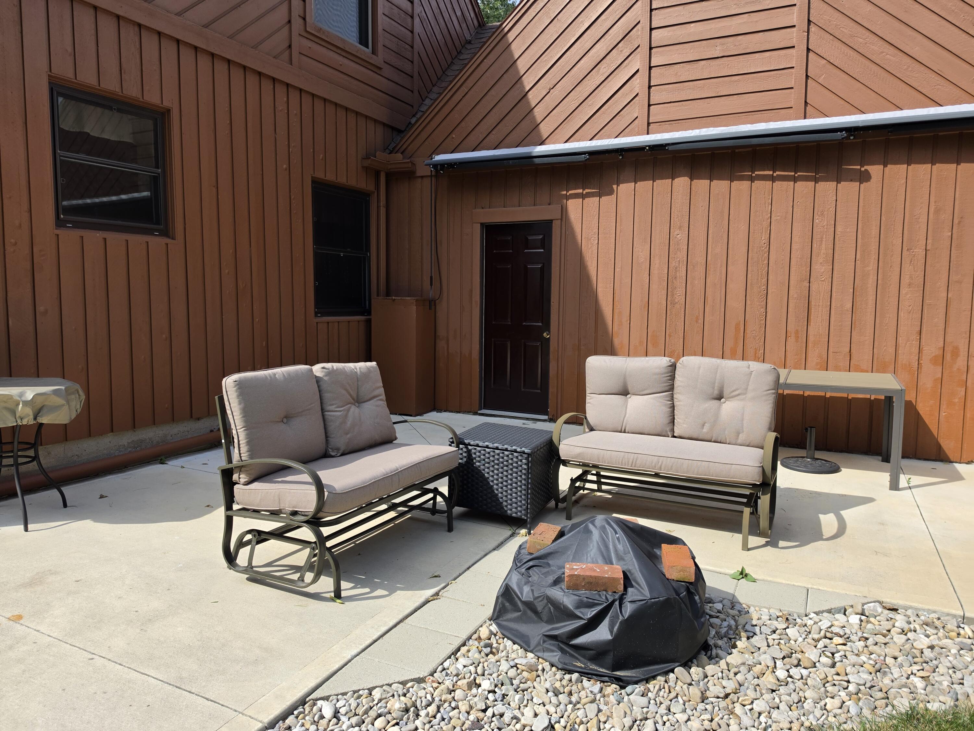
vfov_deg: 58.9
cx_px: 487
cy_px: 366
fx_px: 647
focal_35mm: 23
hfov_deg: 73.9
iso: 64
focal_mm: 6.5
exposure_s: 1/4143
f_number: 1.4
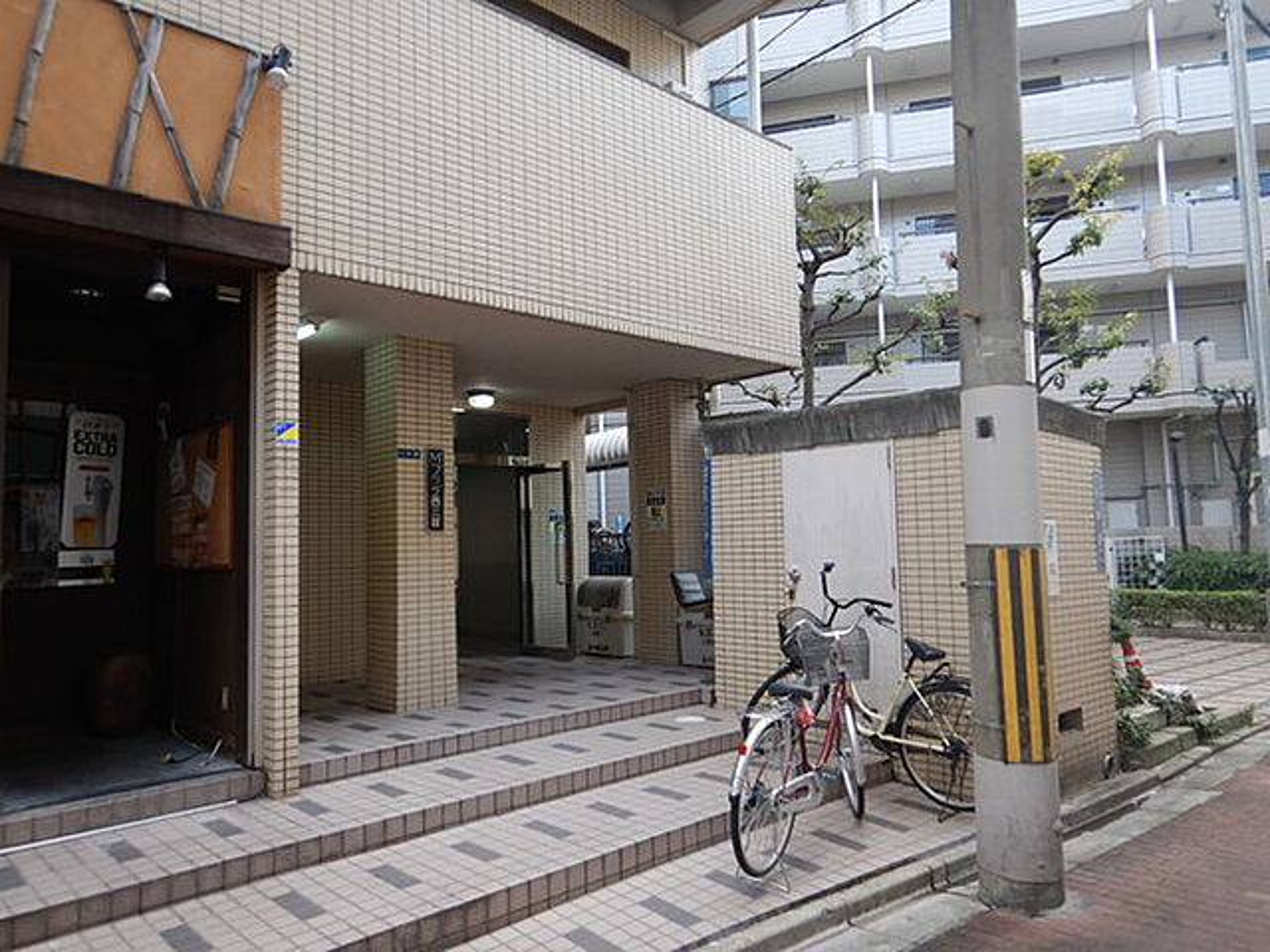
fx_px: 881
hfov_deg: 71.6
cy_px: 476
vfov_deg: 56.8
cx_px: 635
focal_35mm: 24
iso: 125
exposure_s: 1/50
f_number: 2.8
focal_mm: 4.3
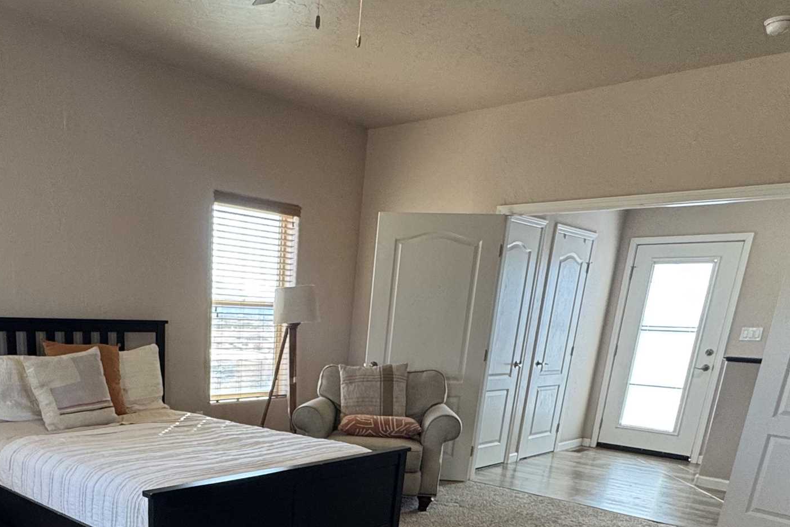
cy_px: 551
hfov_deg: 56.9
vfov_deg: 36.2
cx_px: 238
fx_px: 702
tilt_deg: -19.8
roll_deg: -2.4
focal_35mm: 32
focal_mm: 2.22
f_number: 2.2
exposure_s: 1/120
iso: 125
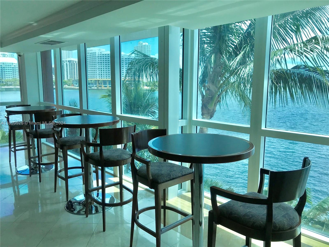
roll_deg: +0.1
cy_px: 124
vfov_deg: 49.7
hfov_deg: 63.4
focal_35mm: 28
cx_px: 164
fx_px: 266
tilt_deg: -10.9
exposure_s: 1/517
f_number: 1.8
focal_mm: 3.99
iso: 20
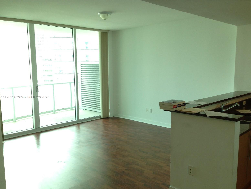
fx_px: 247
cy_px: 97
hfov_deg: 54.0
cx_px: 127
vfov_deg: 41.8
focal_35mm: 34
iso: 64
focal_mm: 4.12
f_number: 2.4
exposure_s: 1/40
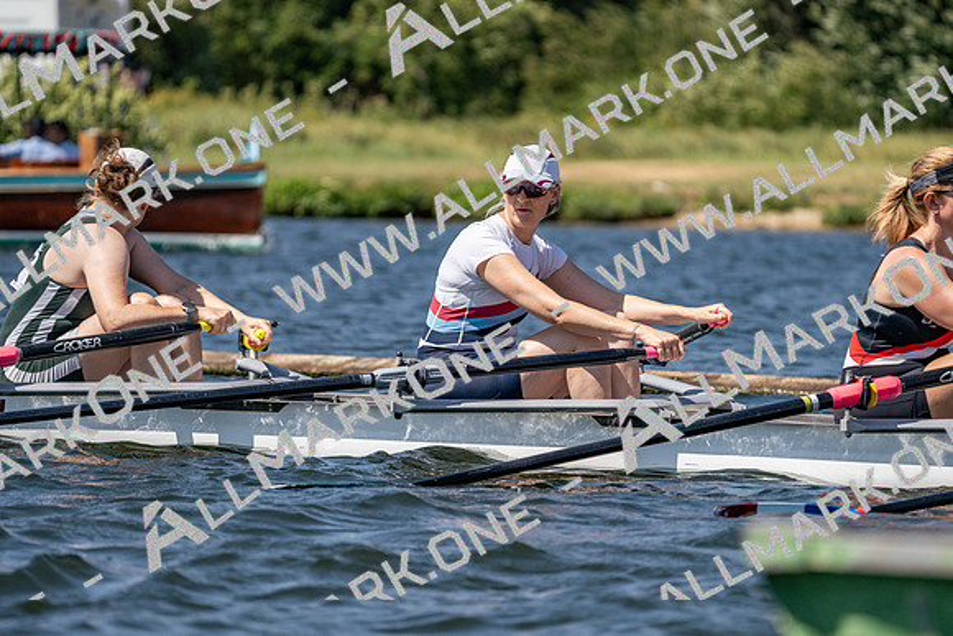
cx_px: 476
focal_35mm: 275
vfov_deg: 5.0
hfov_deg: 7.5
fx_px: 7281
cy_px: 318
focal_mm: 275
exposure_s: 1/2000
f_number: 5.6
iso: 250
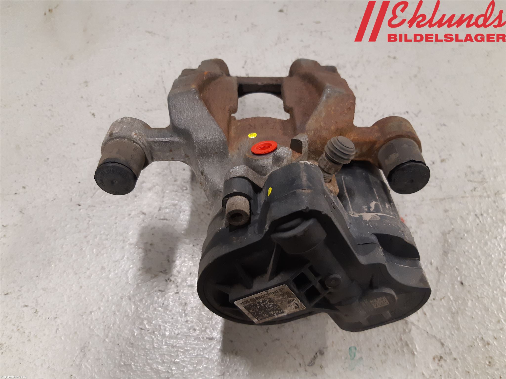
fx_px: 380
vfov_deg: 53.1
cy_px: 190
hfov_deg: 67.3
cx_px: 253
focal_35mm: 26
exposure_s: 1/50
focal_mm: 3.93
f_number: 1.7
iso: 160
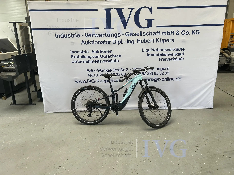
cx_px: 117
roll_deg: +1.7
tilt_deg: -16.7
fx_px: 176
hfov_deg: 67.3
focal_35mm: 26
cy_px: 88
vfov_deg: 53.1
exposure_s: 1/121
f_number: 1.5
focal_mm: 5.7
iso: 40
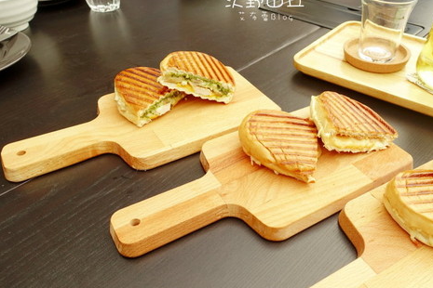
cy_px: 162
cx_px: 277
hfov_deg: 59.3
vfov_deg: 42.3
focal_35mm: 31
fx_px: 373
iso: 125
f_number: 4
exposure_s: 1/160
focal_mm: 8.8
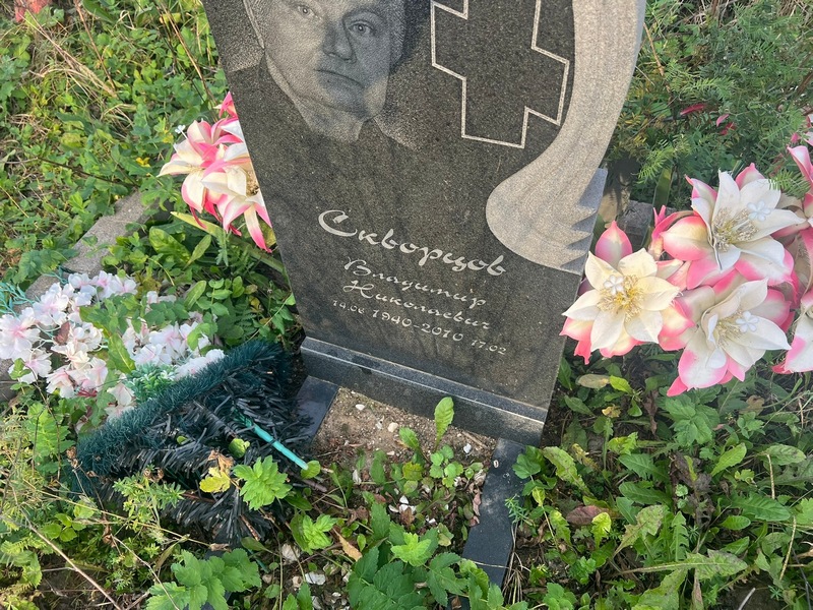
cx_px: 406
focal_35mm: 26
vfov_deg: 53.1
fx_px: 611
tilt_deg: -50.5
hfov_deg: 67.3
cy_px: 305
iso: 50
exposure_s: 1/347
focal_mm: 5.7
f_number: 1.5
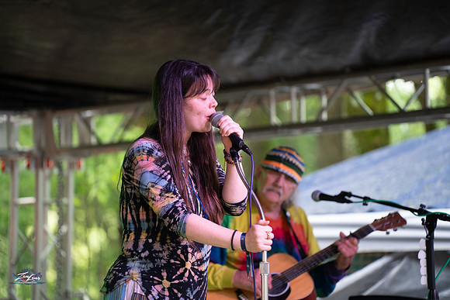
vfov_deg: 9.2
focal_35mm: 150
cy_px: 150
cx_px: 225
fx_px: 1875
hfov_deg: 13.7
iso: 1600
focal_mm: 150
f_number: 2.8
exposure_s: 1/400
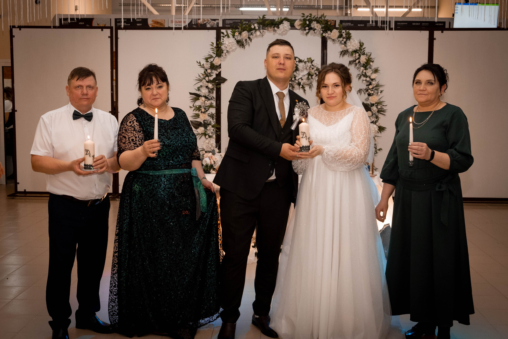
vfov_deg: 32.2
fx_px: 585
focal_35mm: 41
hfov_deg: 46.9
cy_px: 154
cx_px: 254
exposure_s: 1/160
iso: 2000
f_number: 4.5
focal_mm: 25.4
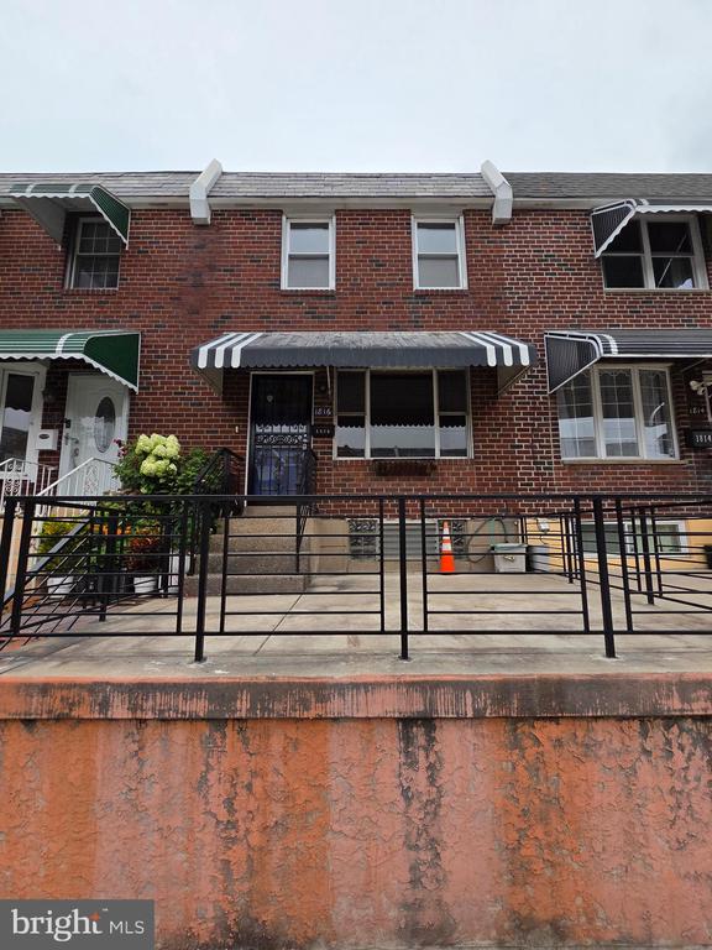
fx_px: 357
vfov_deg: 106.2
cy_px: 475
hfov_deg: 89.9
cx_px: 356
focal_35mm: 13
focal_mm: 2.2
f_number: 2.2
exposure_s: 1/2000
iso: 125
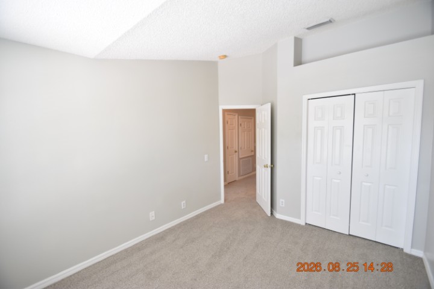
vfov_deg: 77.3
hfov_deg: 100.4
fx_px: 181
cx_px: 217
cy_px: 144
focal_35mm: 15
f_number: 4
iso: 400
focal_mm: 10
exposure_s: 1/60
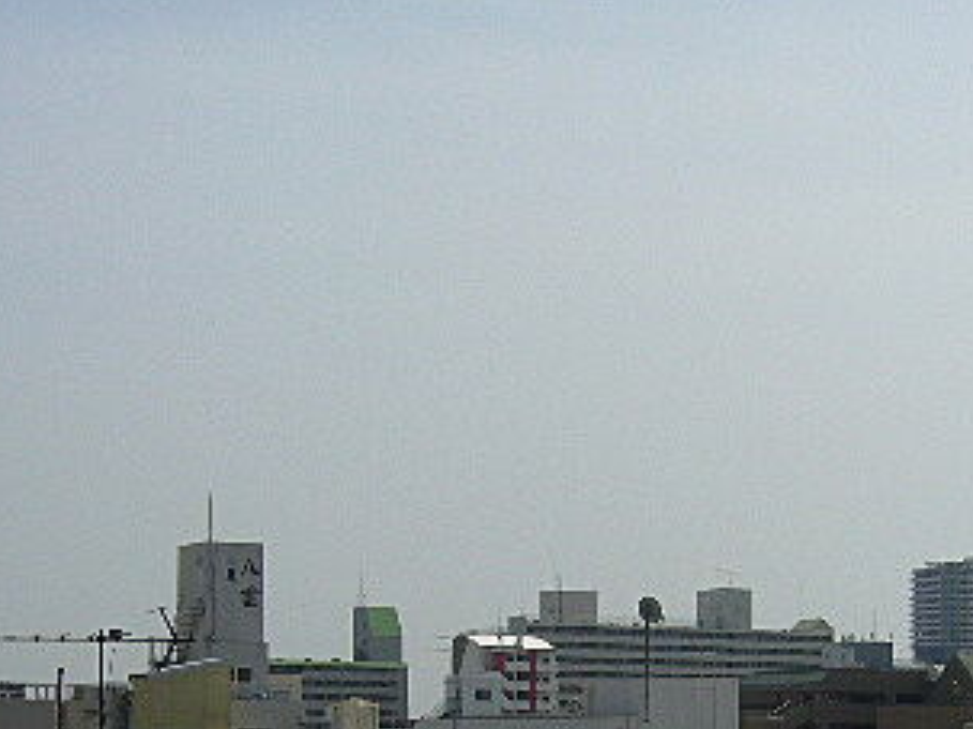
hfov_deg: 26.2
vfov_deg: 19.5
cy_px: 655
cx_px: 639
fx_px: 2079
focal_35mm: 74
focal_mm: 5.8
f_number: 5.6
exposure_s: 1/1000
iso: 80
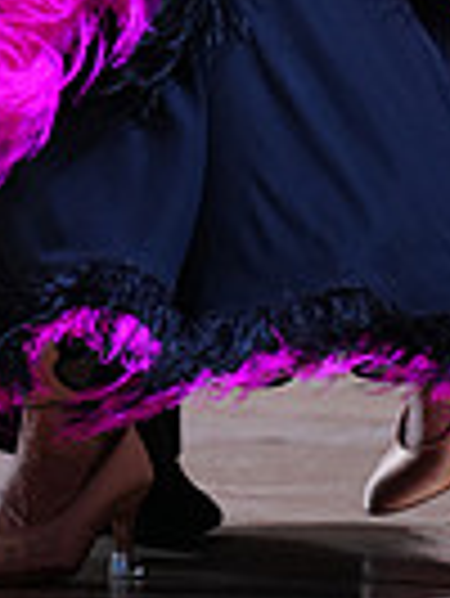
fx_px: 11162
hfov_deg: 2.3
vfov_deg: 3.1
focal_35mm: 645
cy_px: -472
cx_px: 11
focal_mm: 154
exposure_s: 1/500
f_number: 2.8
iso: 640
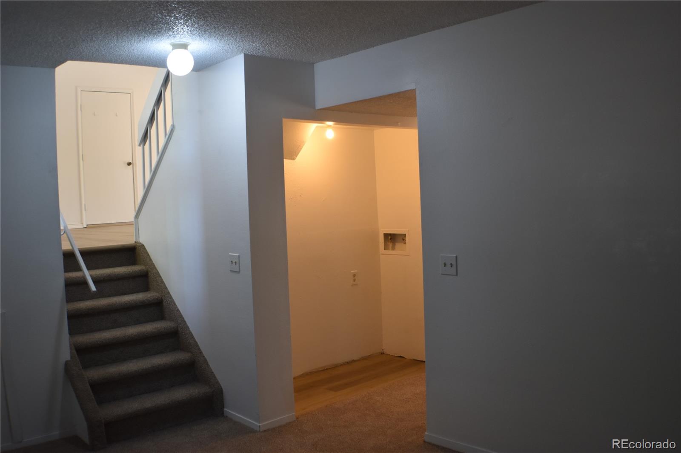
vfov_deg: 30.8
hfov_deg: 45.0
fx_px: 823
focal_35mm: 44
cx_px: 340
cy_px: 226
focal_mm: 29
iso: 640
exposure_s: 1/60
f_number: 4.2
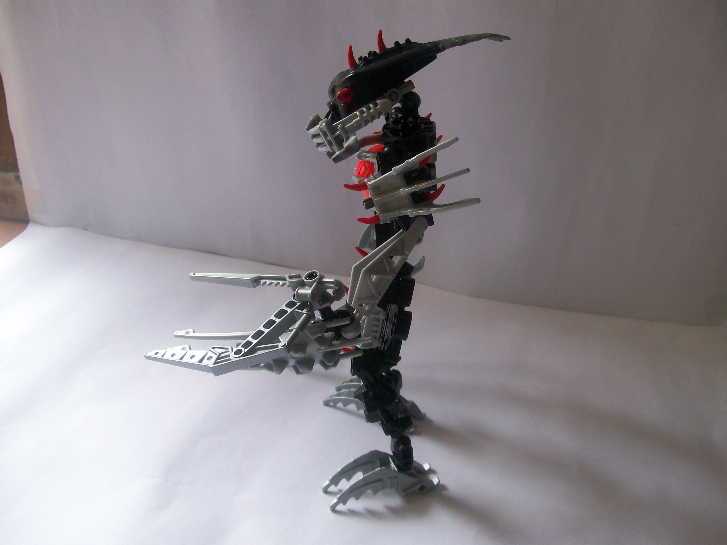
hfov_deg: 51.4
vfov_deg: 39.7
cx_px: 364
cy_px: 272
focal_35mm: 36
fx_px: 756
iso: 80
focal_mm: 6
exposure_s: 1/117
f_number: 2.7
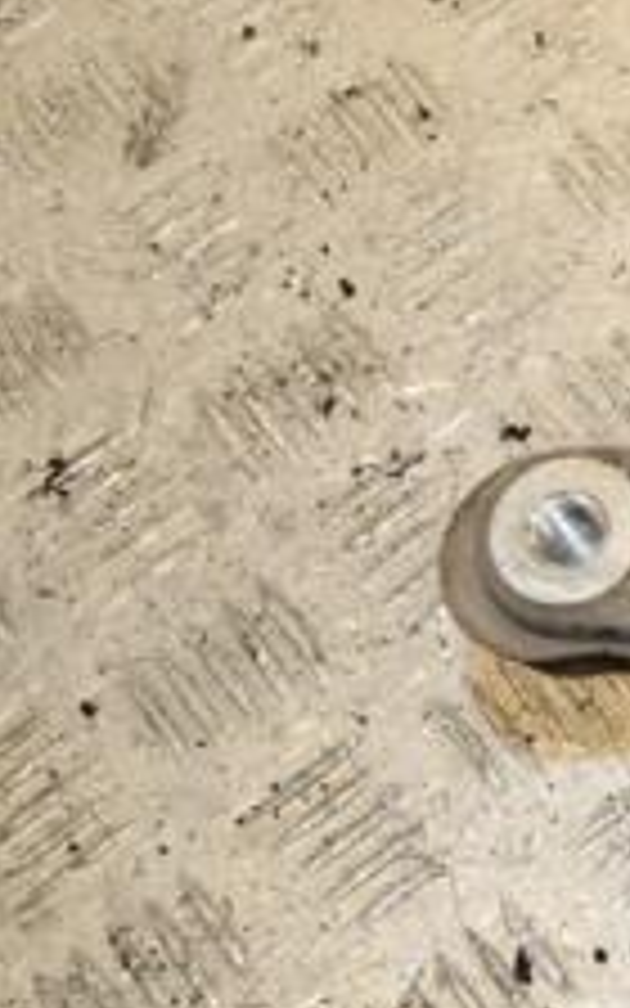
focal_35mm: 102
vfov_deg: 20.2
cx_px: 1341
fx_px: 2812
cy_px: 279
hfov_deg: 11.3
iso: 800
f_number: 10
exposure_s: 1/200
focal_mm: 25
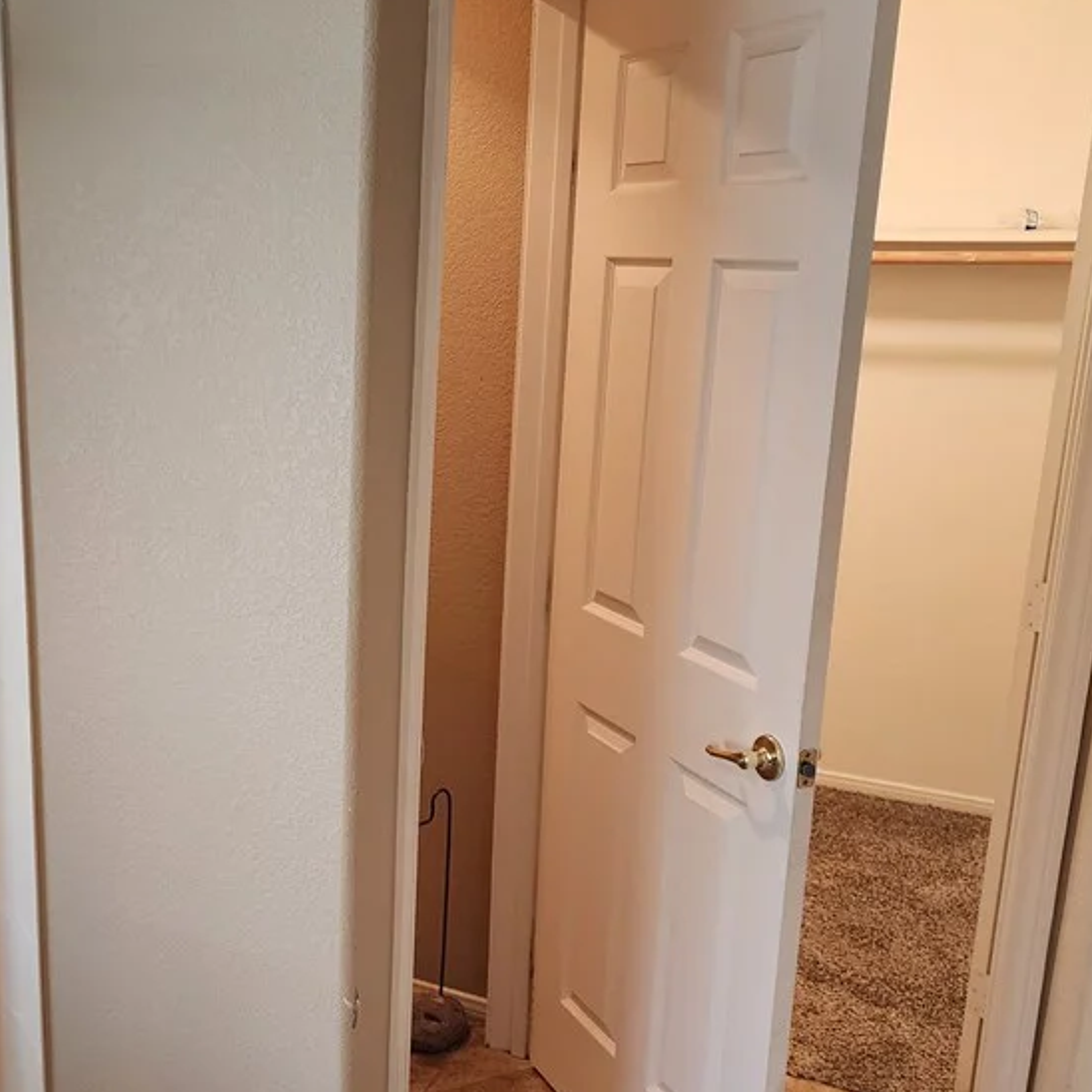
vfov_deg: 43.8
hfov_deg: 42.8
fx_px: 1356
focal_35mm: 38
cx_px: 301
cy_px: 588
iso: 640
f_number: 1.8
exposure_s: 1/120
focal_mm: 6.4
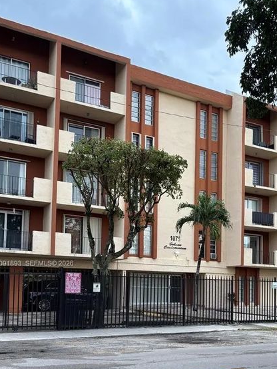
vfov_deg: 45.6
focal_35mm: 40
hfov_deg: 35.4
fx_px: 426
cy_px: 264
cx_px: 199
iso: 50
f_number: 1.6
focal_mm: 5.96
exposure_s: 1/160
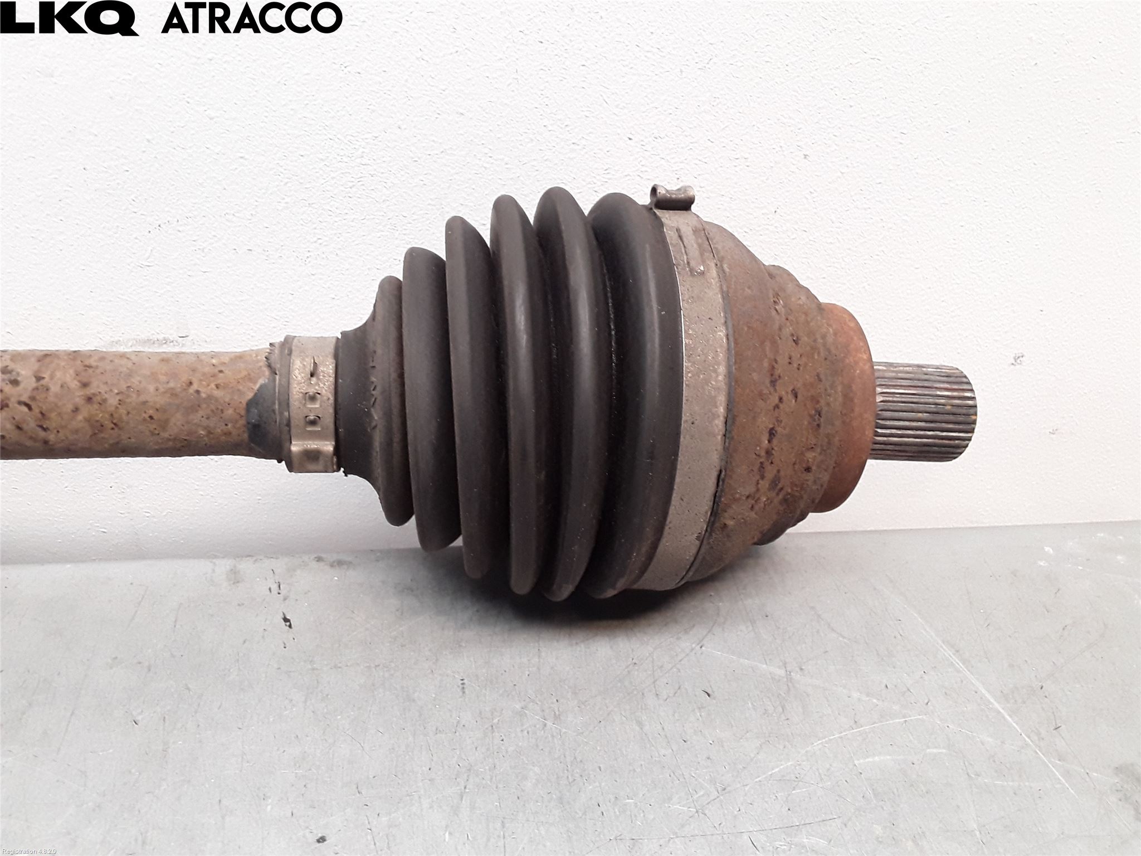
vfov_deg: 49.7
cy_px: 428
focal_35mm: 28
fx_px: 923
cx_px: 570
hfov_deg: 63.4
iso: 100
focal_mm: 2.91
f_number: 1.9
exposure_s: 1/100
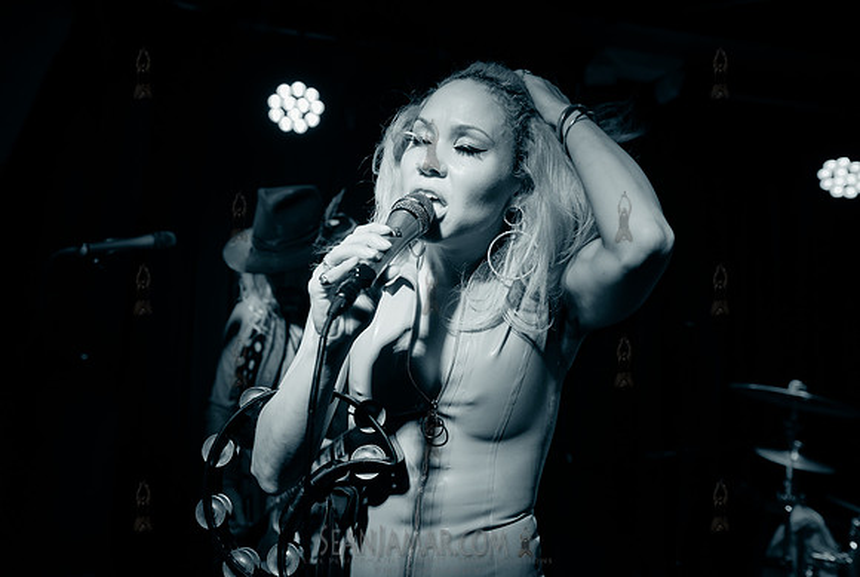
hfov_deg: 51.4
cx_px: 459
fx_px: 893
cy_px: 270
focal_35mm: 37
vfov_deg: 35.8
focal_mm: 35
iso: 4000
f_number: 3.5
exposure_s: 1/400
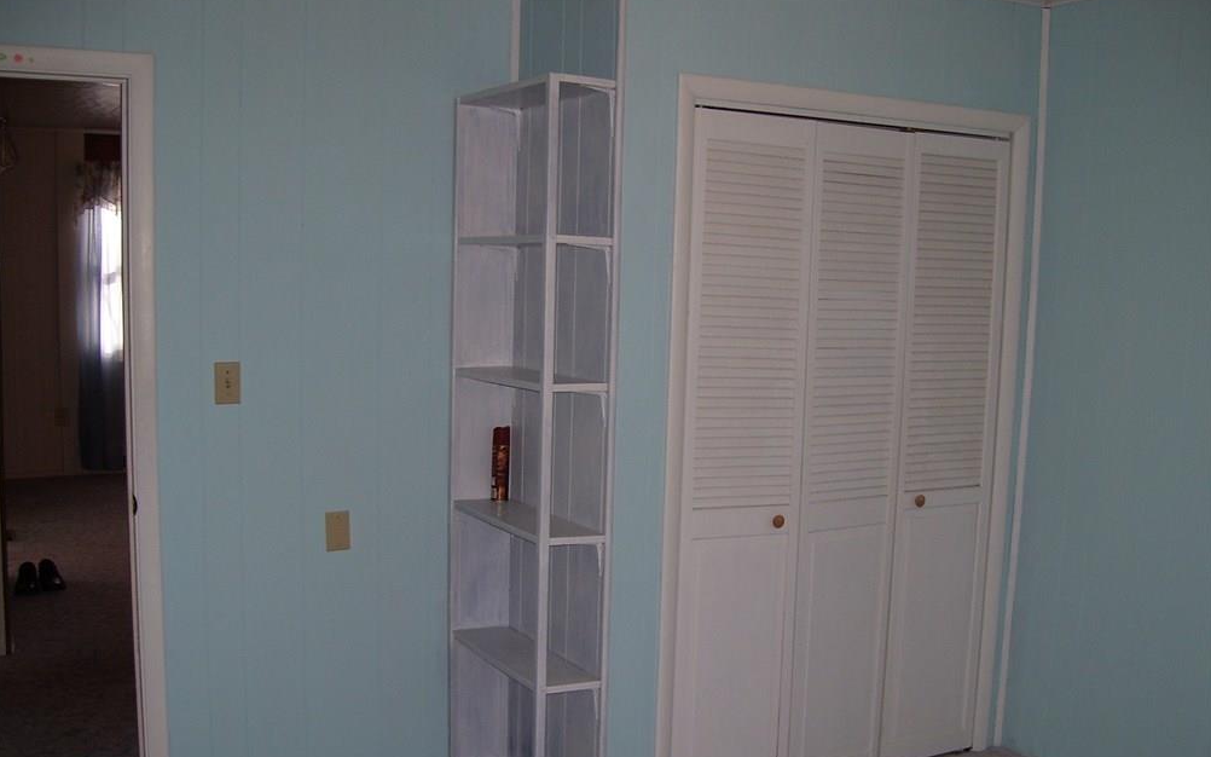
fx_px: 1287
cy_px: 456
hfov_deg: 50.4
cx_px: 596
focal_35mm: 39
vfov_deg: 32.7
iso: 80
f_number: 2.7
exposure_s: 1/60
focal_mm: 6
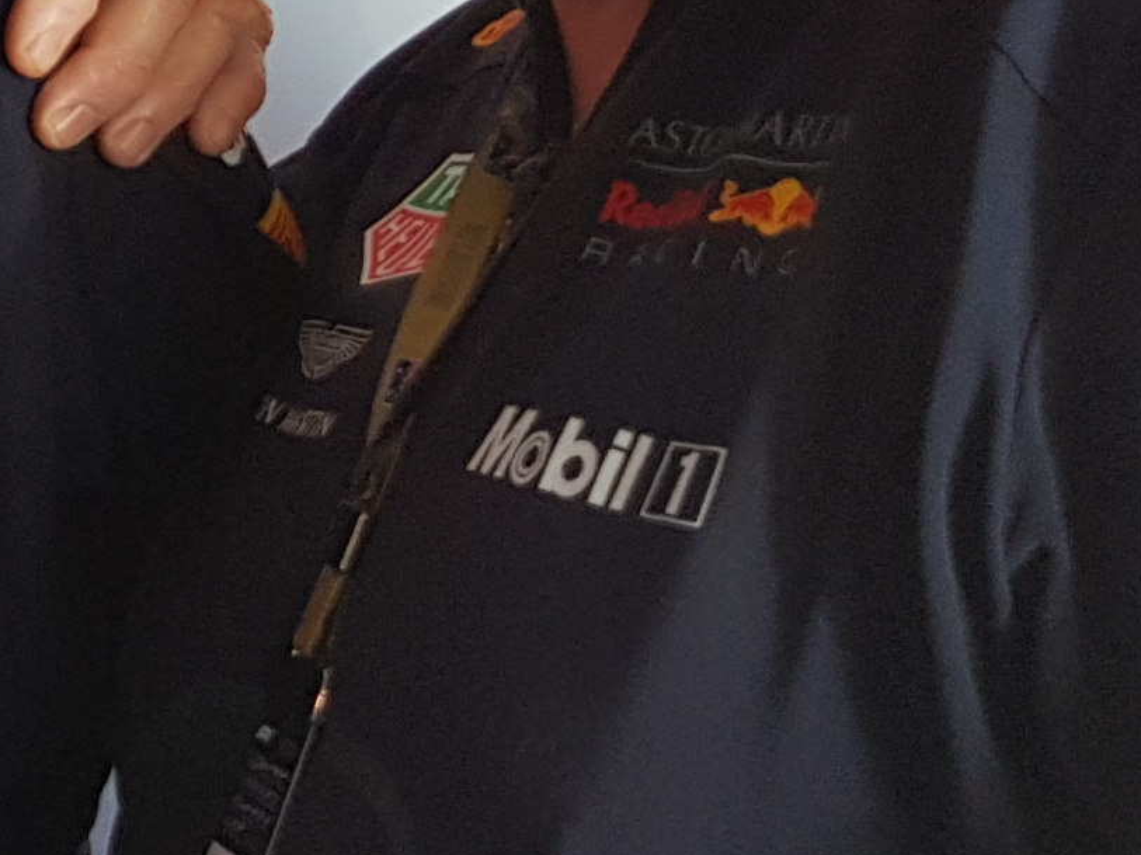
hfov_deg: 12.9
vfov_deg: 11.5
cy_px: 413
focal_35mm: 129
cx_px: -1302
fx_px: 4250
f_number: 1.7
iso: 80
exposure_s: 1/100
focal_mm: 4.2
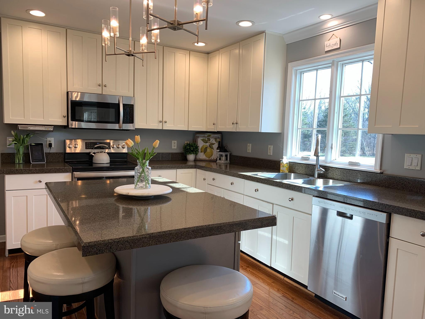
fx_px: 319
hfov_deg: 67.3
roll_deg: -2.1
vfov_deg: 53.1
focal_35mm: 26
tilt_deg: -6.5
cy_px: 160
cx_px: 212
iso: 25
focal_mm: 4.25
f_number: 1.8
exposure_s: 1/120
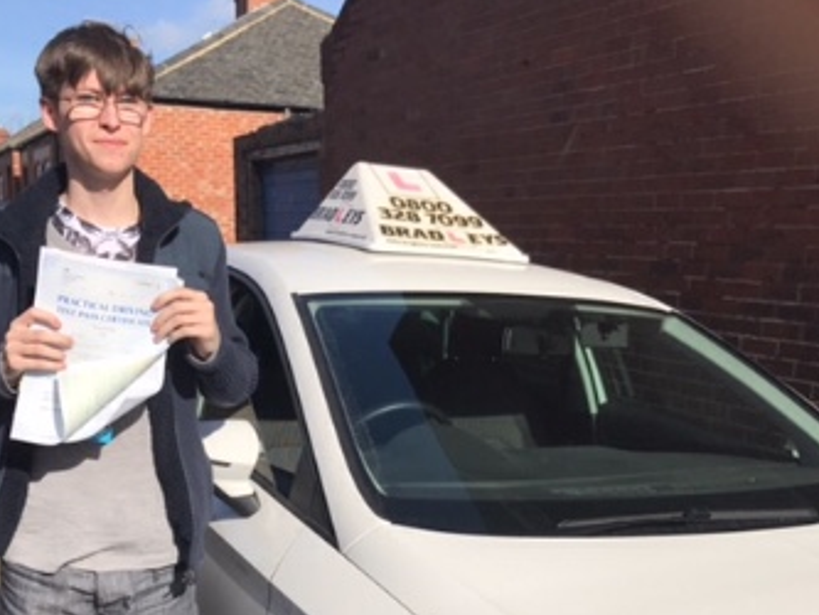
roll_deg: -1.2
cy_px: 456
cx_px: 386
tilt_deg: -11.8
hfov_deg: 44.8
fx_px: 994
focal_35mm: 42
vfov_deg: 33.7
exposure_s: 1/3831
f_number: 1.8
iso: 20
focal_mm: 3.99
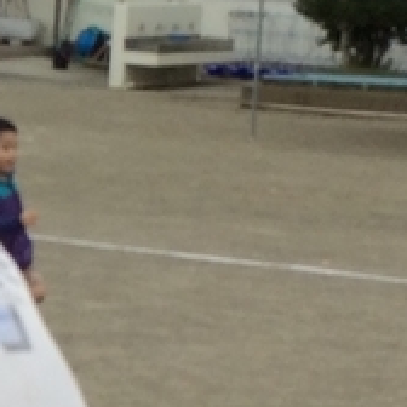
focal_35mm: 183
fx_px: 2434
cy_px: 313
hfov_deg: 9.1
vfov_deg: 9.5
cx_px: -337
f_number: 2.2
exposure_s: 1/789
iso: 32
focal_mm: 4.15
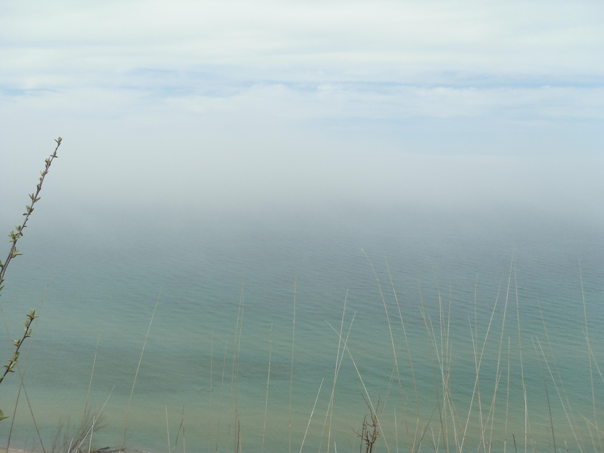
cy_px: 226
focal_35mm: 34
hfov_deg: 54.0
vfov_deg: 41.8
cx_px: 302
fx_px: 593
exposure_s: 1/234
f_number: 8.1
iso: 80
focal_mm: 6
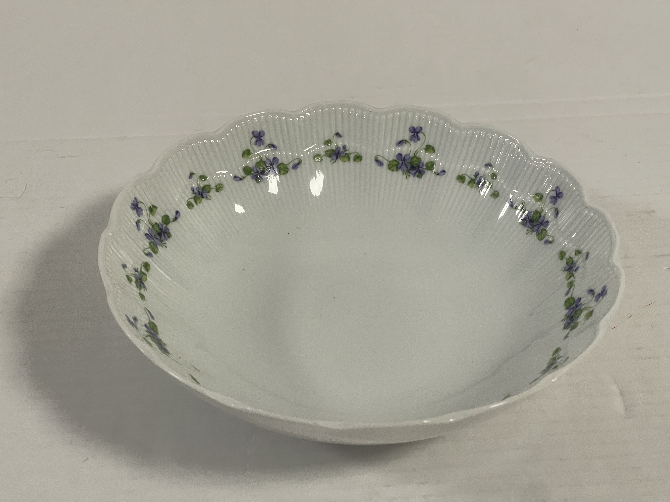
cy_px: 251
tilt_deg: -38.7
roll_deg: -1.6
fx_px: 1239
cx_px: 335
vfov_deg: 22.9
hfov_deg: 30.3
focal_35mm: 64
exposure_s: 1/100
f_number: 2.2
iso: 250
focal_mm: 7.5
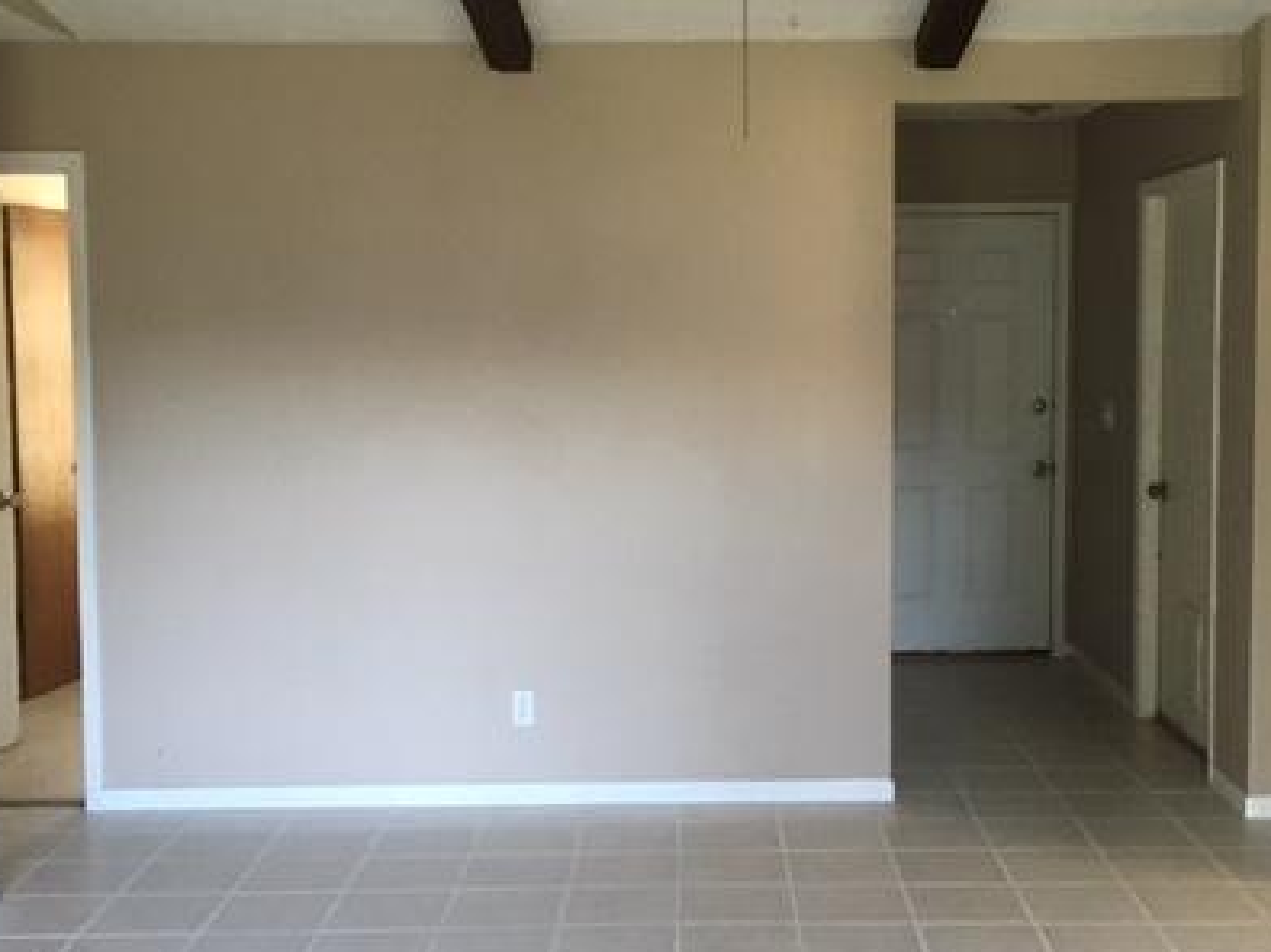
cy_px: 460
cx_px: 724
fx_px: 1725
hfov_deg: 40.4
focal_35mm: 47
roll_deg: +0.9
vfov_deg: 30.9
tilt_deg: -3.4
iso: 160
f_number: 2.2
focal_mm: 4.15
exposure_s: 1/30
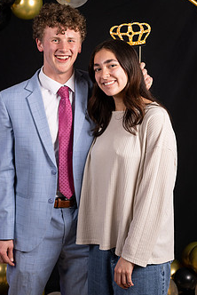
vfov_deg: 30.8
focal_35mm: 65
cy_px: 117
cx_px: 73
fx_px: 532
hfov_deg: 20.9
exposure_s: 1/250
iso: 320
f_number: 4.5
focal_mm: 48
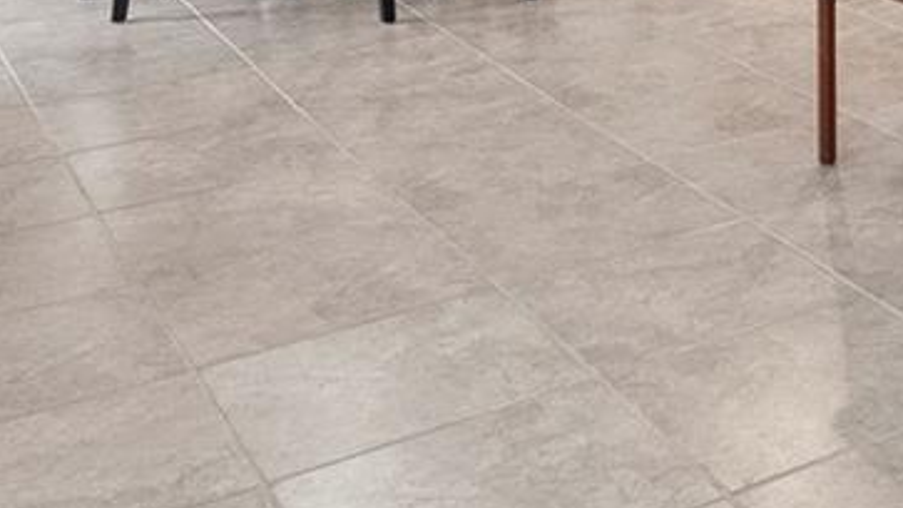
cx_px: 1271
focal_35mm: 76
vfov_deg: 13.8
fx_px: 1827
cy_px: -458
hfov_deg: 23.4
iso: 2000
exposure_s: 1/6
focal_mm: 16.5
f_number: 9
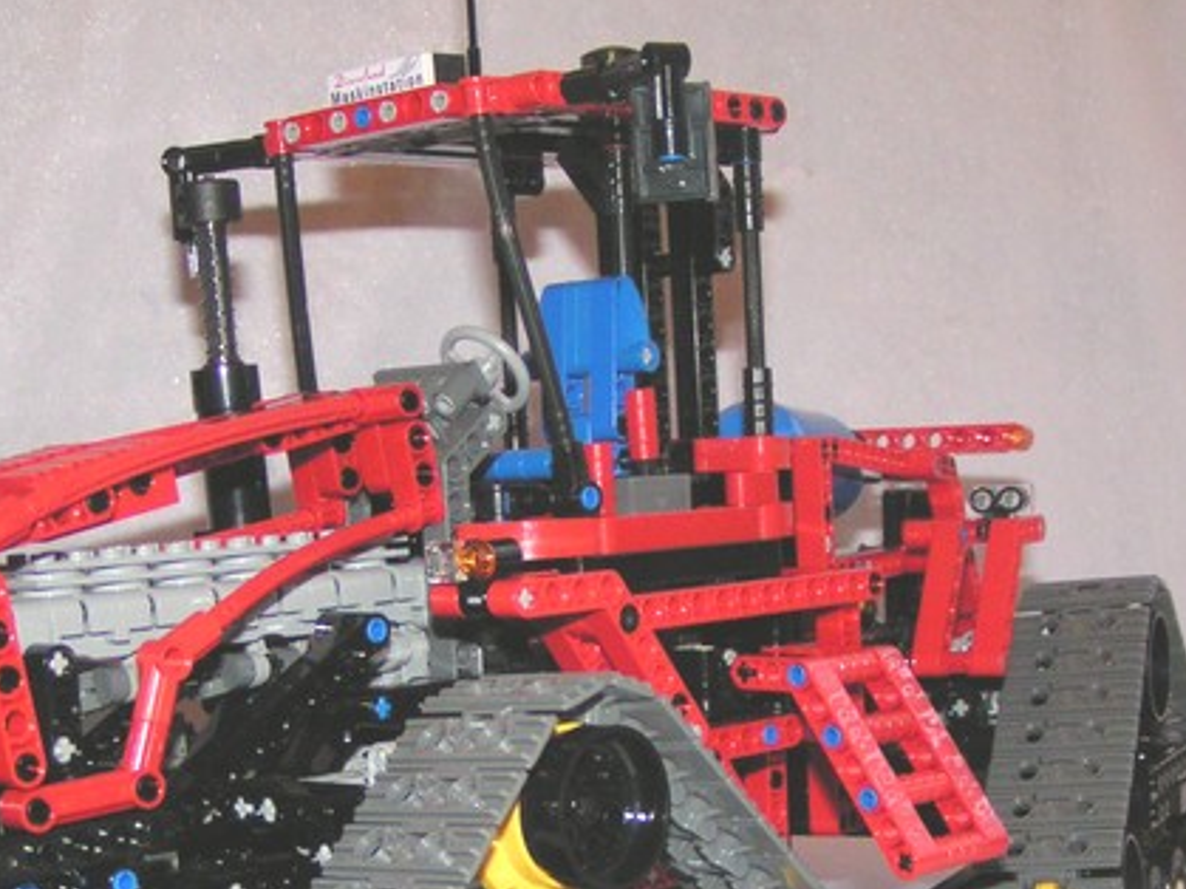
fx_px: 1987
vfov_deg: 24.9
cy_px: 665
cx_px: 470
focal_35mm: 58
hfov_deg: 33.1
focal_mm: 5.8
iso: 200
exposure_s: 1/40
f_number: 2.8
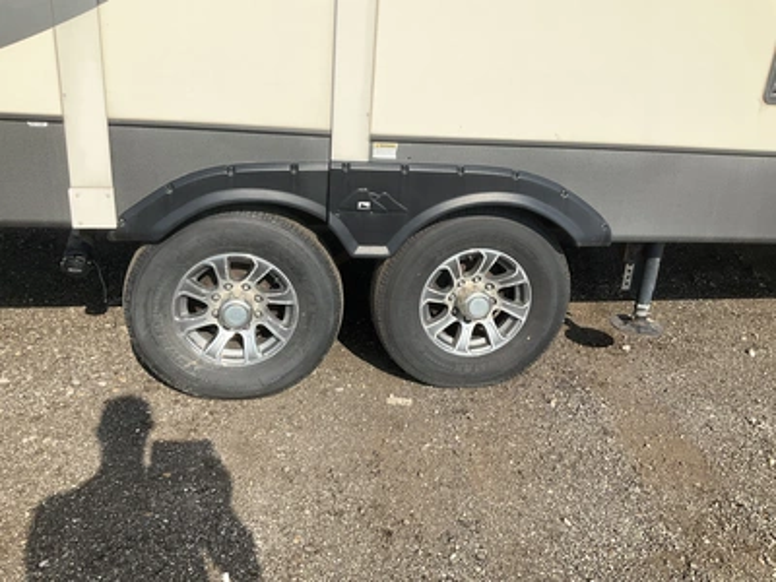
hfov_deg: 61.7
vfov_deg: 48.2
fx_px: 650
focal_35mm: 29
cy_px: 291
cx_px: 388
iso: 25
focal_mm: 3
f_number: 1.8
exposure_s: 1/2141
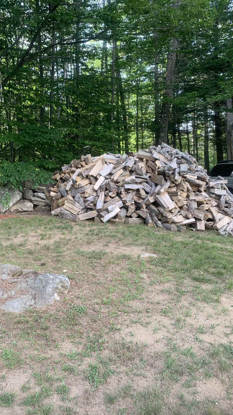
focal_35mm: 29
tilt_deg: -4.2
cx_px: 82
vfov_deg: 66.1
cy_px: 208
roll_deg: -0.2
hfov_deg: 39.8
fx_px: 318
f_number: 1.8
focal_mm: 4.25
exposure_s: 1/121
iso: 32
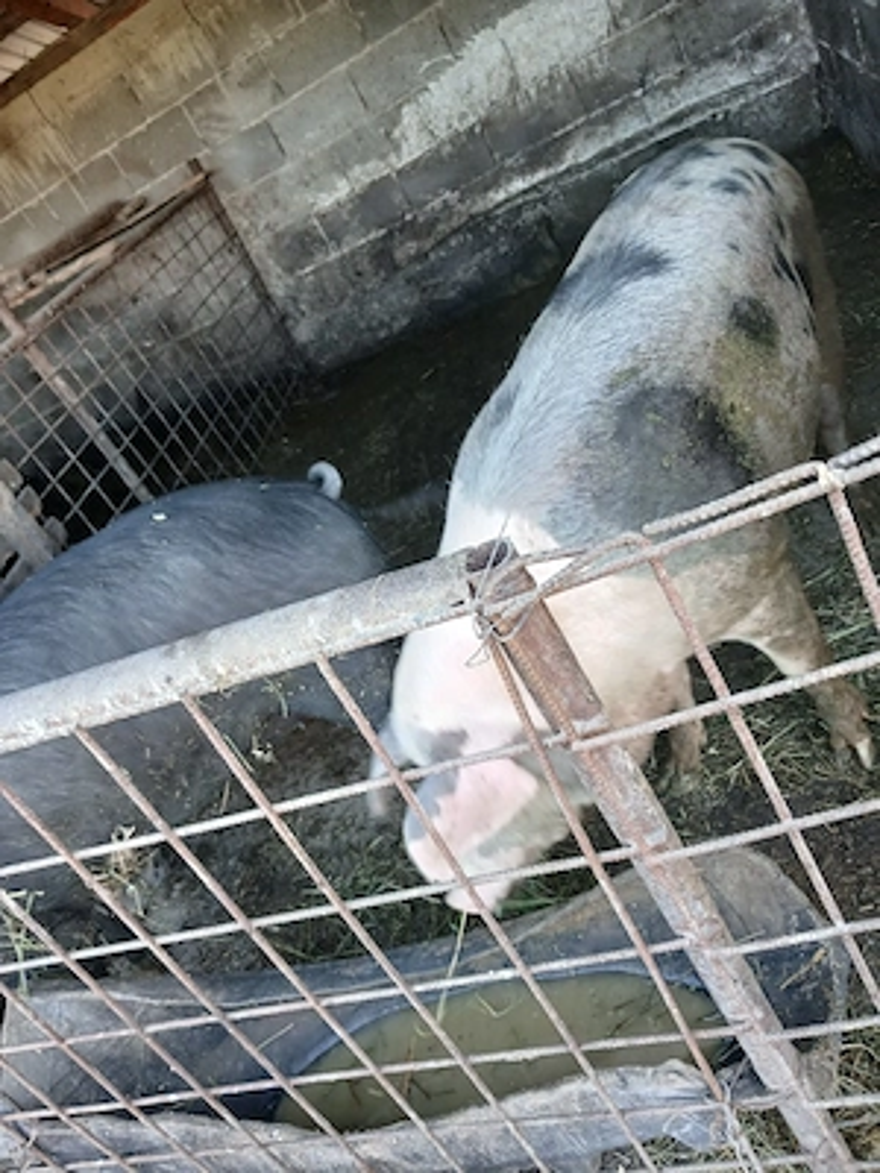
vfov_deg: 65.3
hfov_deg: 51.4
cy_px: 586
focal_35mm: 27
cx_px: 440
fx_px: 915
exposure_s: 1/50.3
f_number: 1.8
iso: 100
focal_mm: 3.98
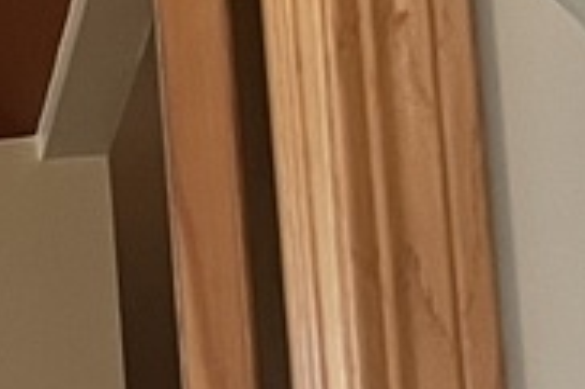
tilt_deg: +8.0
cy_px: 717
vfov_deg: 6.3
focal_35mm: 214
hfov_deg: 8.2
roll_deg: +1.3
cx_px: -1144
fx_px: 3474
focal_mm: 5.7
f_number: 1.5
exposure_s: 1/60
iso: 125
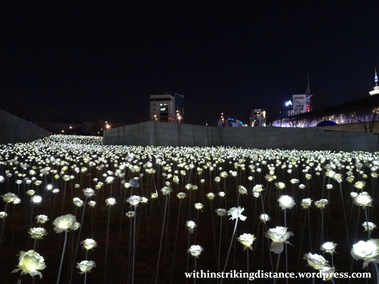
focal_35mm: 24
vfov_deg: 56.8
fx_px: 263
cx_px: 190
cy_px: 142
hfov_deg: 71.6
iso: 1600
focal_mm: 4.1
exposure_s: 1/10
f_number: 3.5
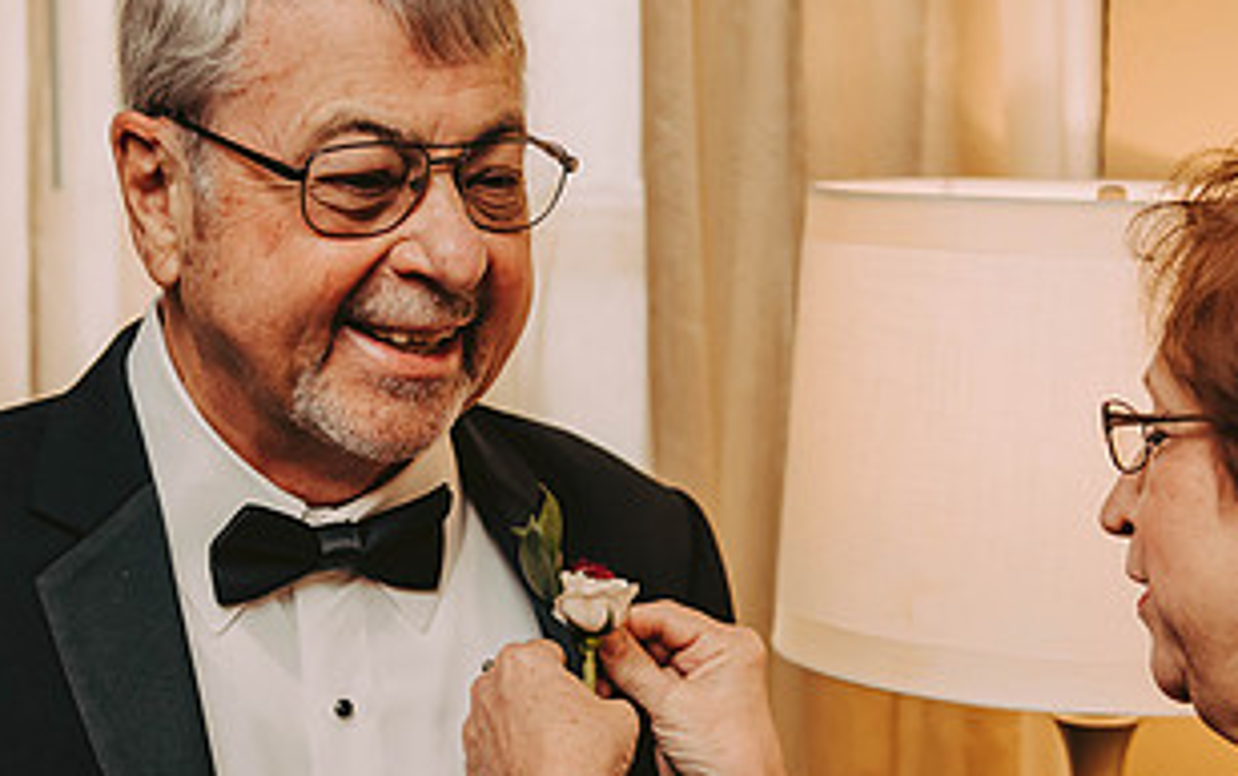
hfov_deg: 22.5
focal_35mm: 92
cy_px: 545
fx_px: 3106
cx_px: 631
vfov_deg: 14.2
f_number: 3.2
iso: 800
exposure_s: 1/250
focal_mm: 48
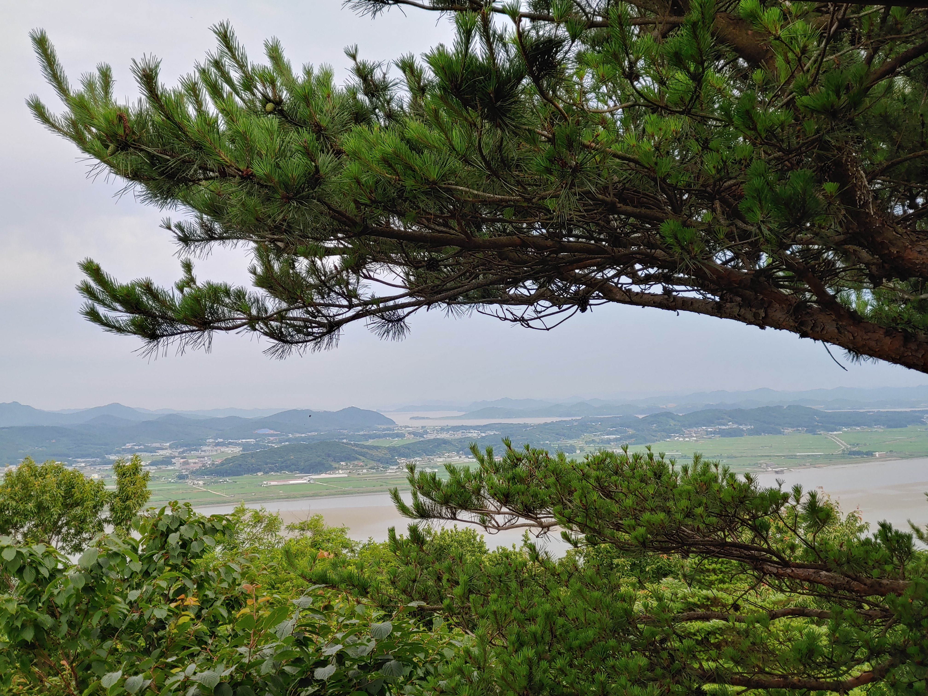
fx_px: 1340
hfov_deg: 38.2
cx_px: 464
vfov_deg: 29.1
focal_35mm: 50
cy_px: 348
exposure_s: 1/182
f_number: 2.4
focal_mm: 5.88
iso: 50
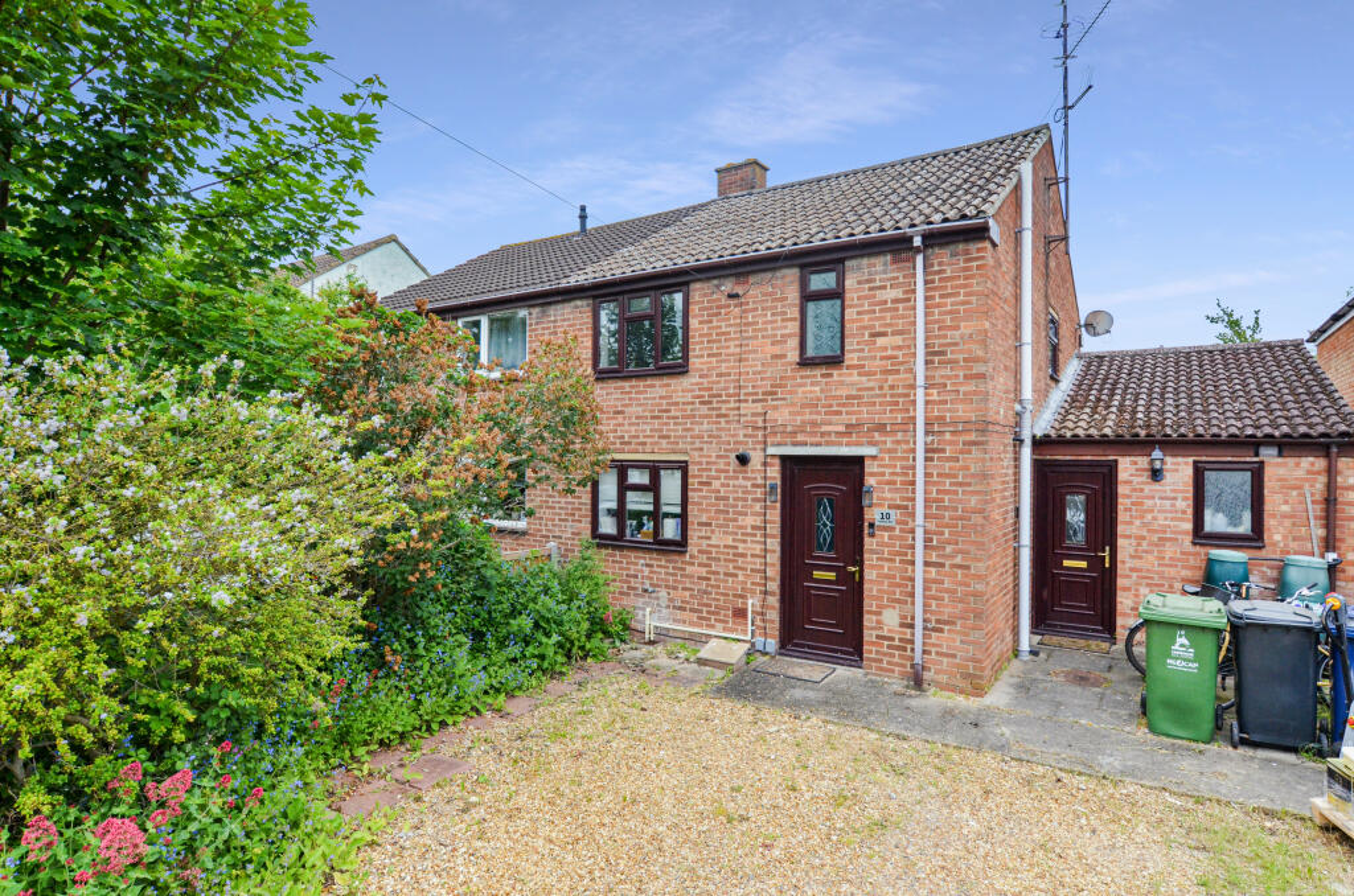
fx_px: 732
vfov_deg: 63.0
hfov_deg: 85.5
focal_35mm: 20
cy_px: 448
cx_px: 677
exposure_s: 1/320
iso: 800
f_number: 9
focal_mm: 13
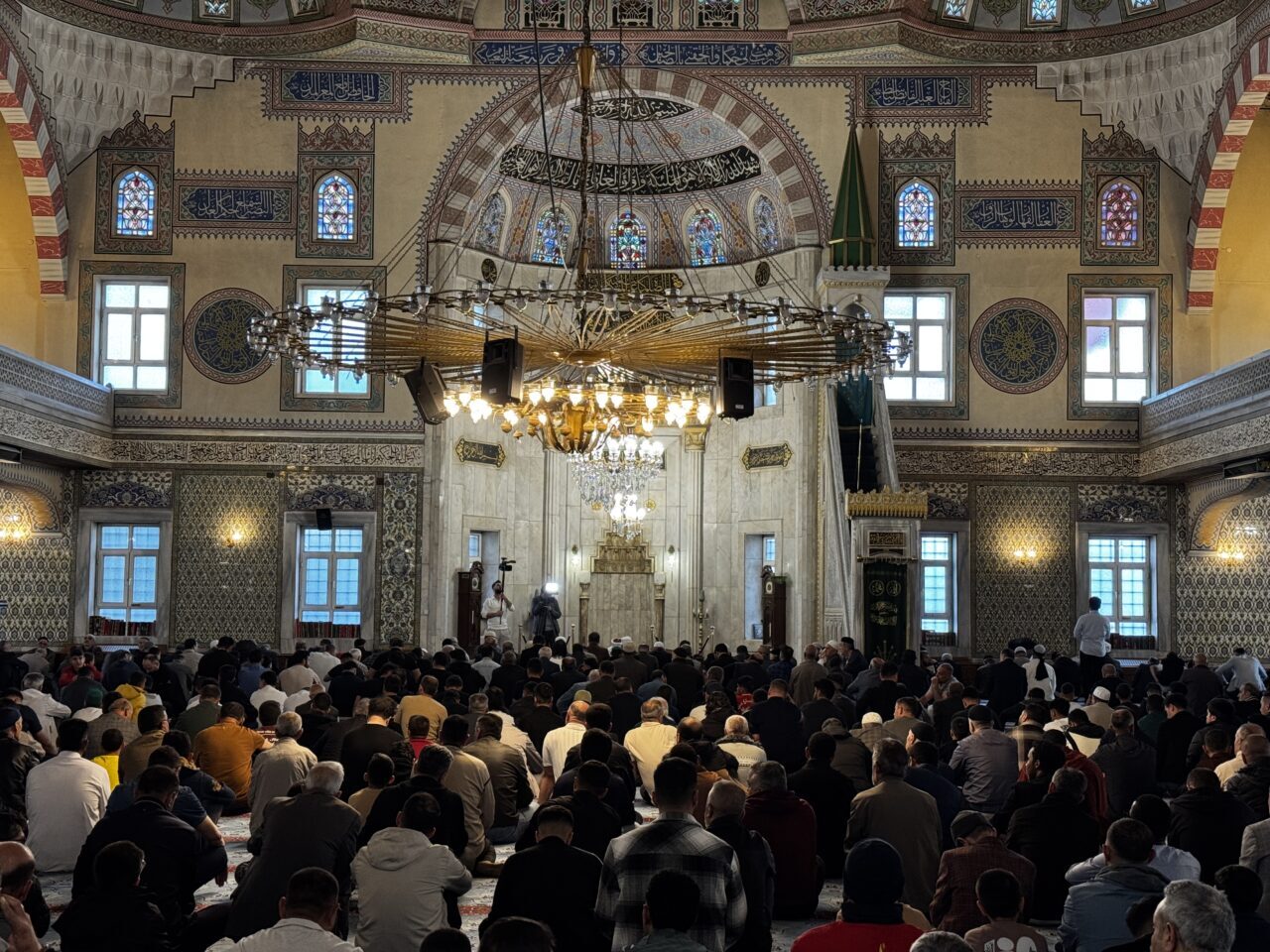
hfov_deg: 39.7
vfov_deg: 30.3
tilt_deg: +3.7
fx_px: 1761
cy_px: 476
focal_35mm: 48
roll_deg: -1.2
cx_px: 635
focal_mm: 6.76
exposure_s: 1/33
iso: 200
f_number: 1.78
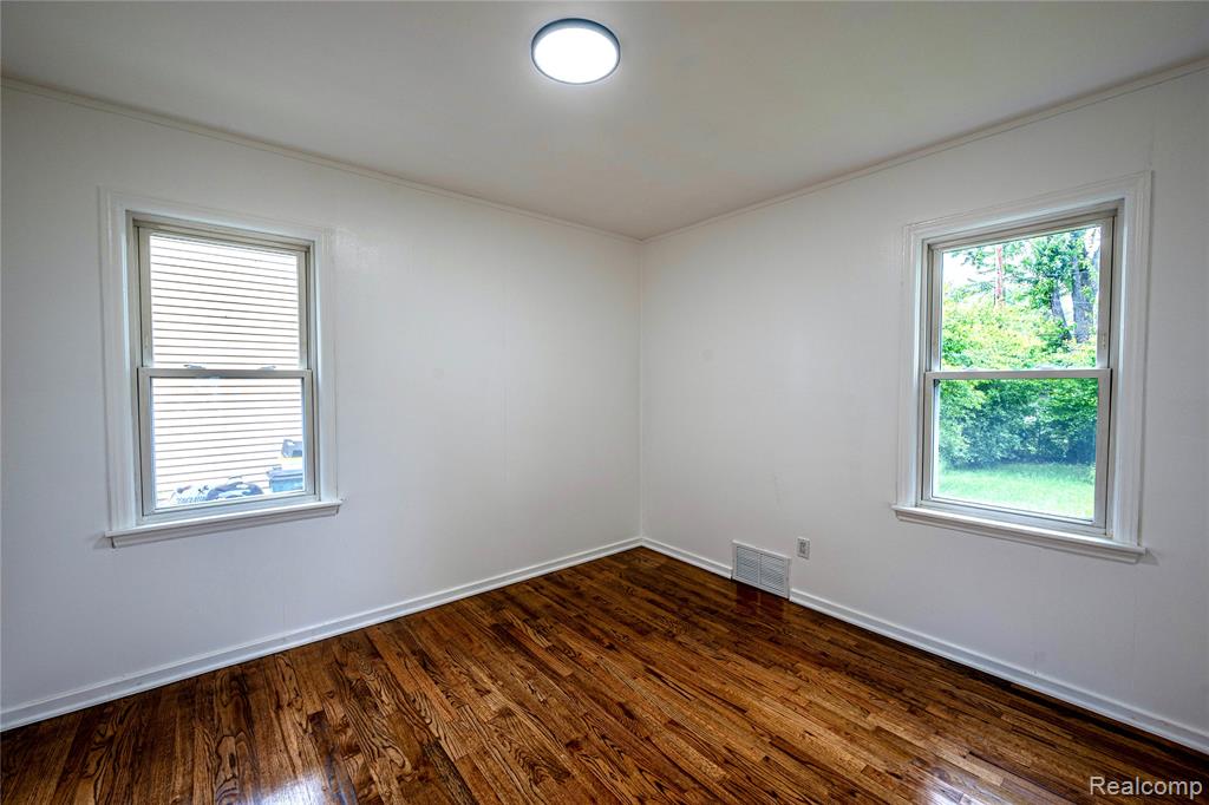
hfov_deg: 104.3
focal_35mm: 14
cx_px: 604
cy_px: 402
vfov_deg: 81.2
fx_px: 470
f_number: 8
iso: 200
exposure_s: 1/30
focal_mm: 14
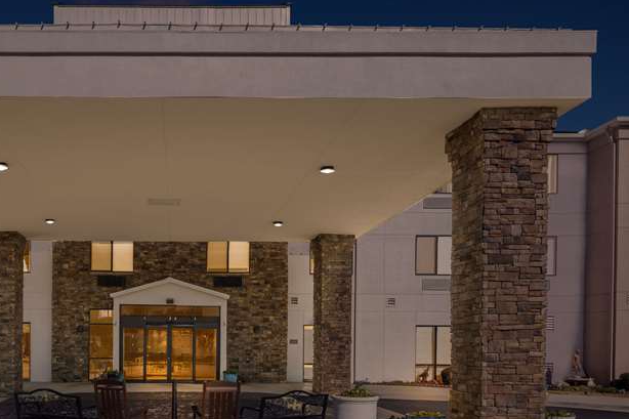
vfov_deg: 40.4
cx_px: 173
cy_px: 346
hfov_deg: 58.1
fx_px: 539
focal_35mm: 31
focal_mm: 18.5
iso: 64
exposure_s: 1/50
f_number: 8
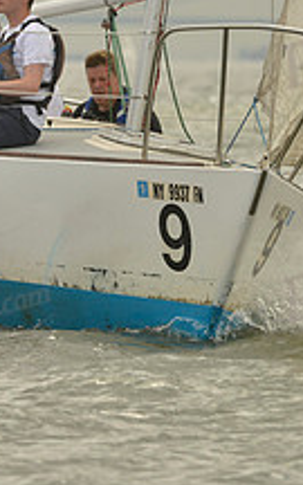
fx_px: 10834
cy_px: 179
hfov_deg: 1.6
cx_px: 168
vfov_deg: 2.6
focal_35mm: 820
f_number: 7.1
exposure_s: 1/1250
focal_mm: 300
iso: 400
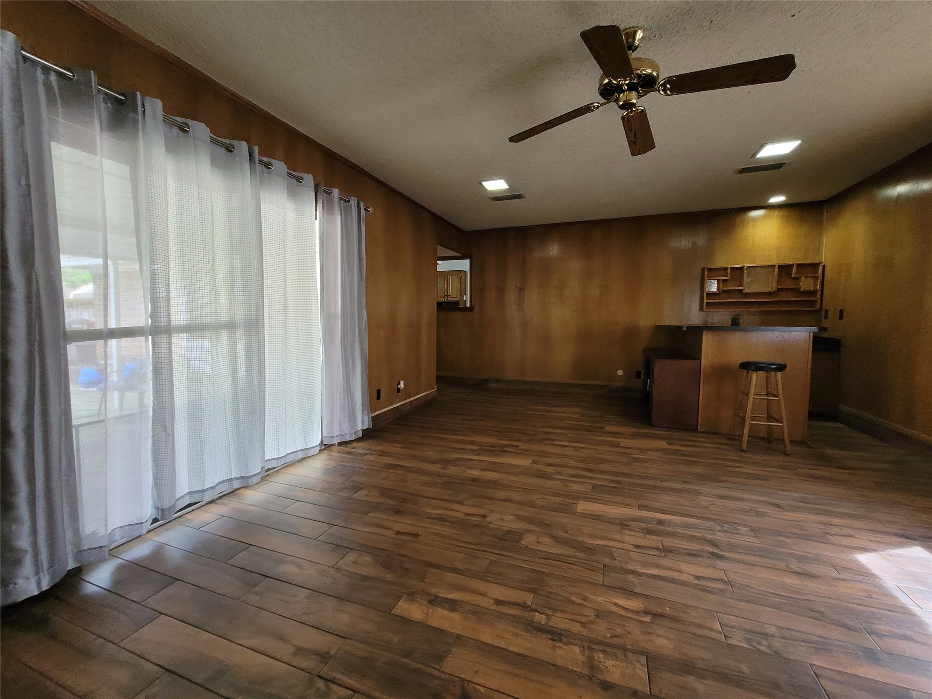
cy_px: 350
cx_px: 466
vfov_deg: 89.9
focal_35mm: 13
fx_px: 350
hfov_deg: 106.2
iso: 320
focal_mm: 2.2
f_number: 2.2
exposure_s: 1/60
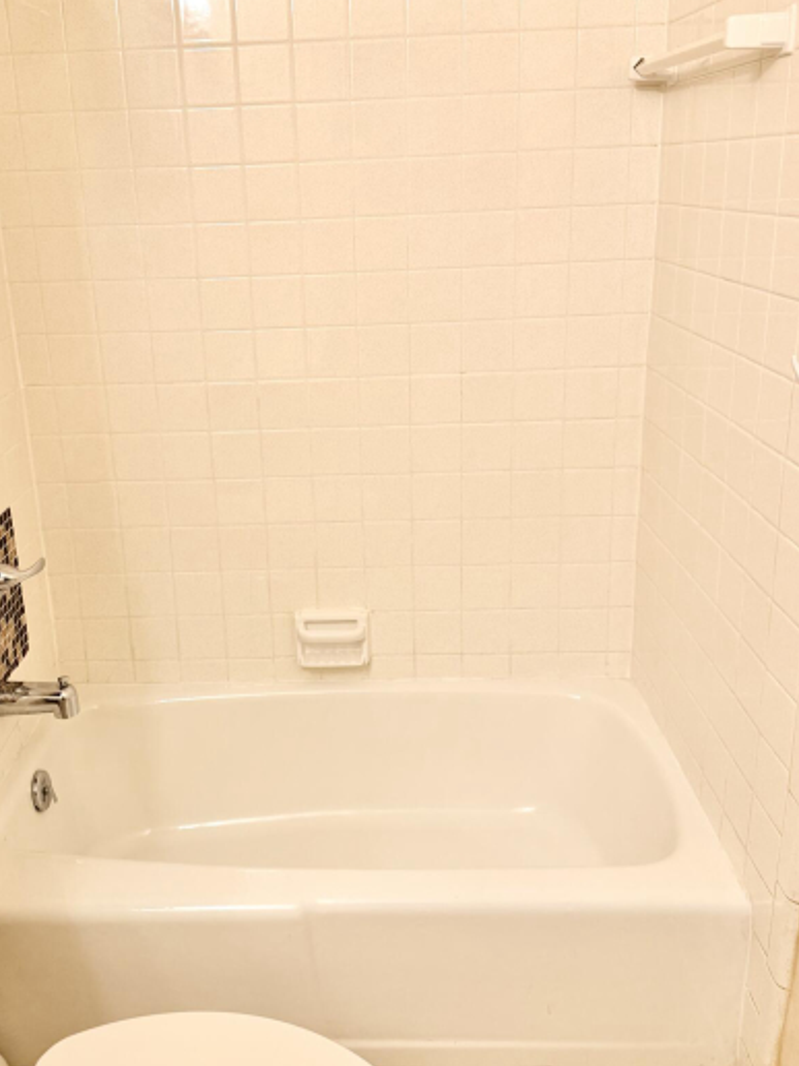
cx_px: 337
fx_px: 954
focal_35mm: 31
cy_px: 468
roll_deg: +1.2
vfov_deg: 58.2
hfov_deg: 45.3
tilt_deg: -16.0
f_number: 1.78
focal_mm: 6.76
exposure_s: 1/120
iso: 160
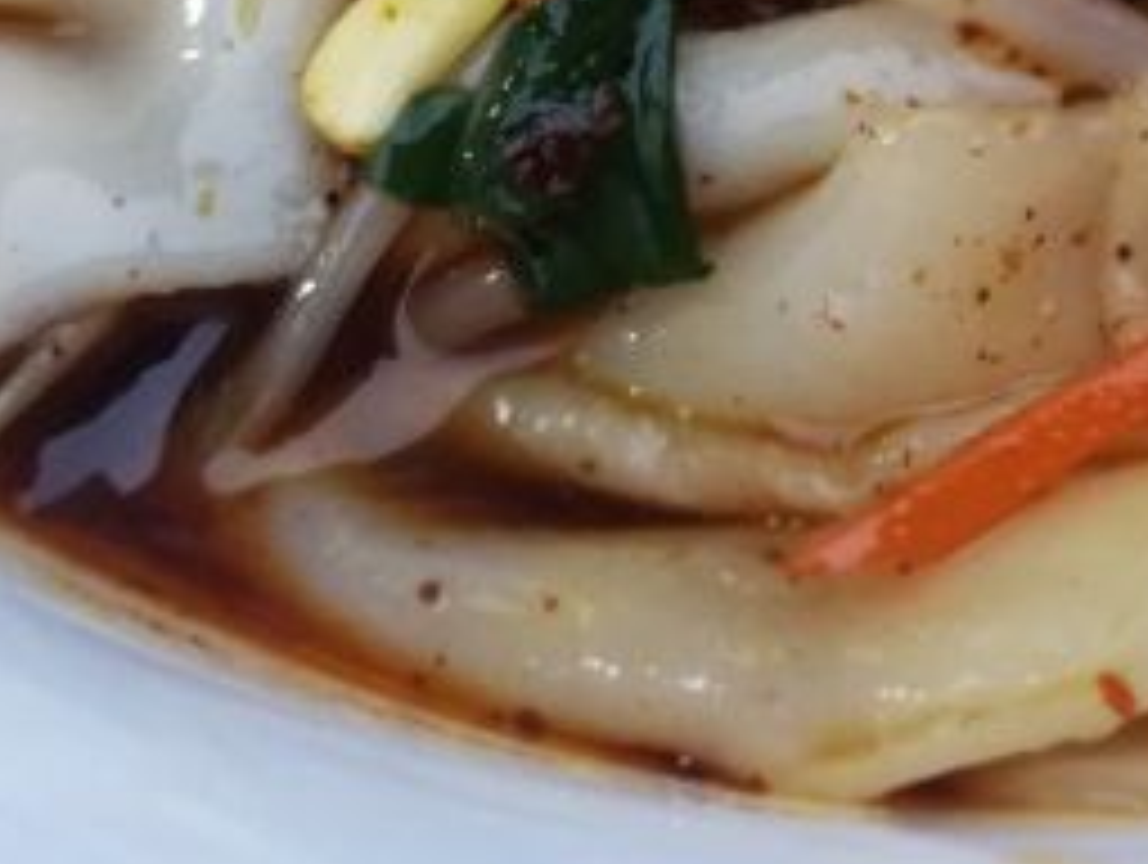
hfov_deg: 25.6
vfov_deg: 18.5
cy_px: -259
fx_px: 2458
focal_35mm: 74
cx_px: 981
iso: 320
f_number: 4
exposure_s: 1/33.3
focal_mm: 3.95
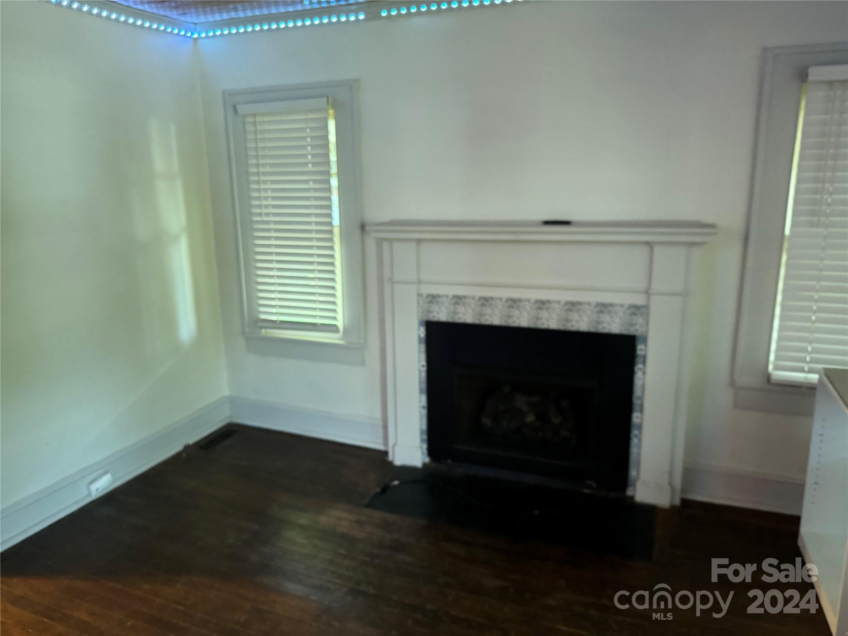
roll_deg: +0.0
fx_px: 588
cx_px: 424
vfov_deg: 56.8
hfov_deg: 71.6
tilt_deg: -12.1
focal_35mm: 24
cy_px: 318
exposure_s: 1/30
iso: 1250
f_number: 1.78
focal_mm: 6.86
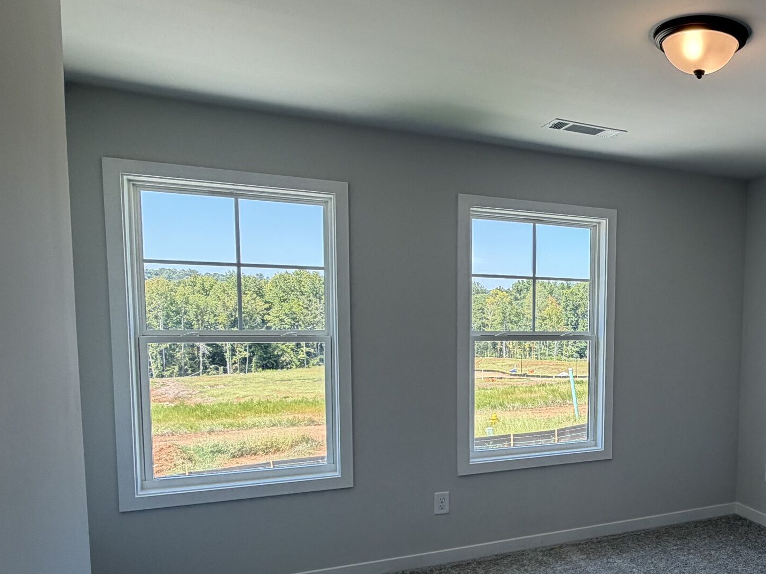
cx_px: 639
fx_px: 664
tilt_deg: -6.3
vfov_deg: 46.3
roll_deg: -1.6
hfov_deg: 54.7
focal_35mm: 30
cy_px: 367
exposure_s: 1/120
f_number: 2.2
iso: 64
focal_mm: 2.22
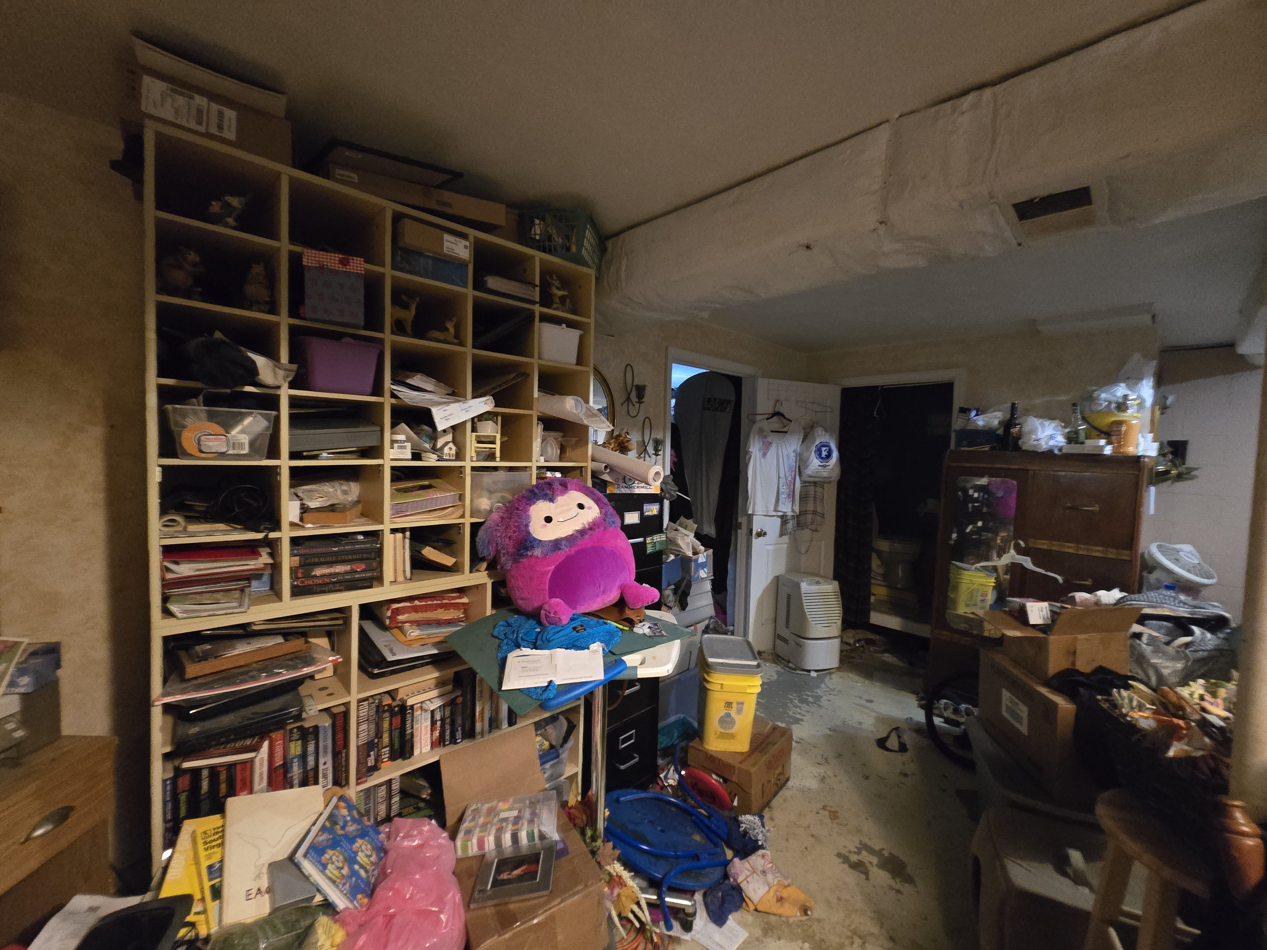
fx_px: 476
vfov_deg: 89.9
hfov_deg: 106.2
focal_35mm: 13
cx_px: 634
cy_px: 475
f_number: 2.2
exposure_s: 1/24
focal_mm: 2.2
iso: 1250
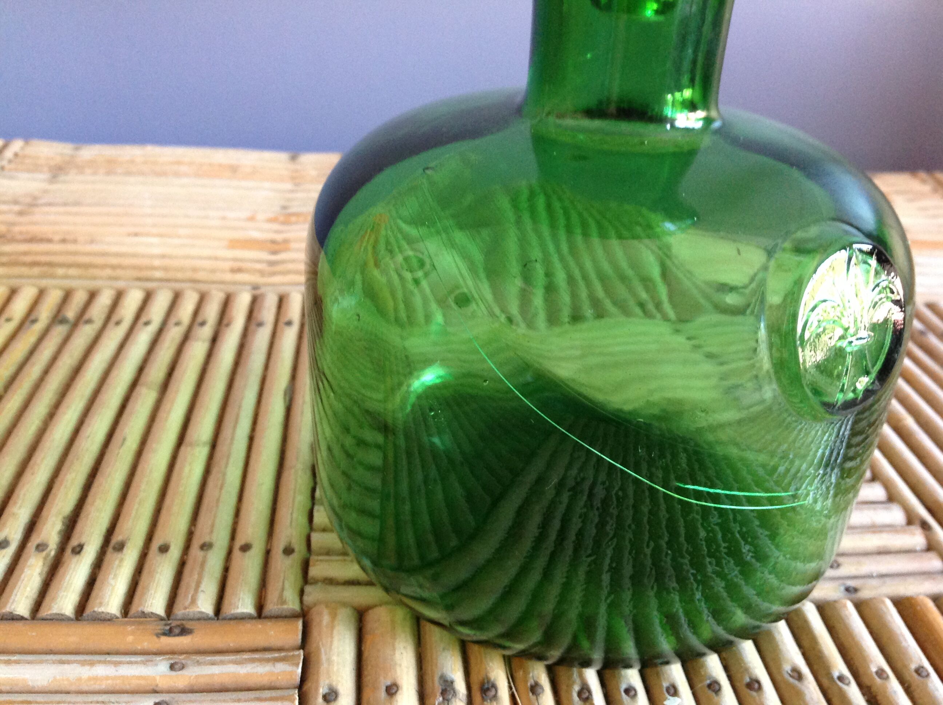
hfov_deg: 52.7
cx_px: 472
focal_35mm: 35
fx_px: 952
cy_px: 352
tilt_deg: -28.1
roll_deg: -3.7
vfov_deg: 40.6
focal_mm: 4.28
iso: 250
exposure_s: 1/15
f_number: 2.4
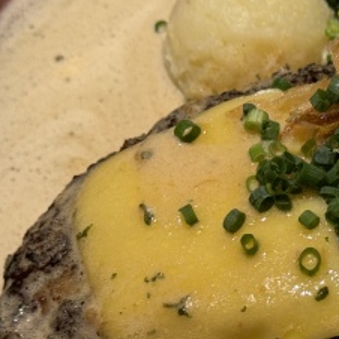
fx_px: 1330
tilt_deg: -52.6
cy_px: 207
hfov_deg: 14.2
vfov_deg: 14.5
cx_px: 366
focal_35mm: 120
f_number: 1.78
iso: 160
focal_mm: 6.76
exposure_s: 1/50
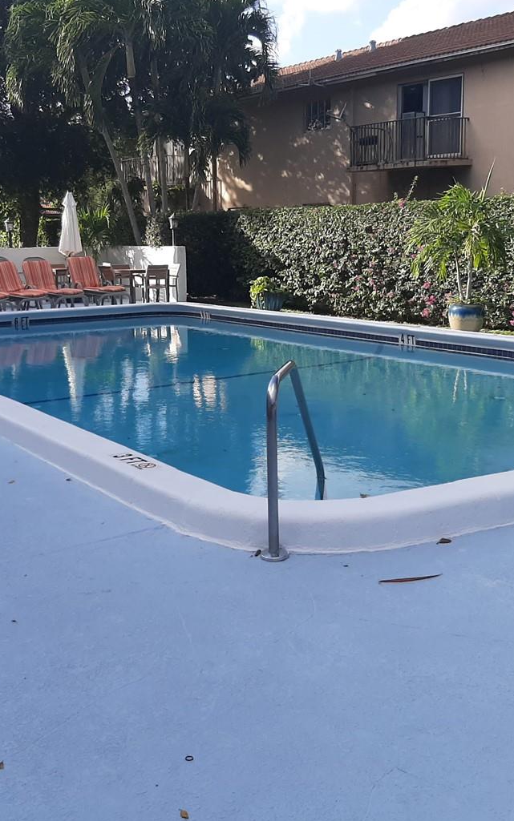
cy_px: 376
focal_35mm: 43
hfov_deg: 29.6
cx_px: 167
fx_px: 963
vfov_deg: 46.2
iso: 40
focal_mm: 3.93
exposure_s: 1/1376
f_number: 1.7
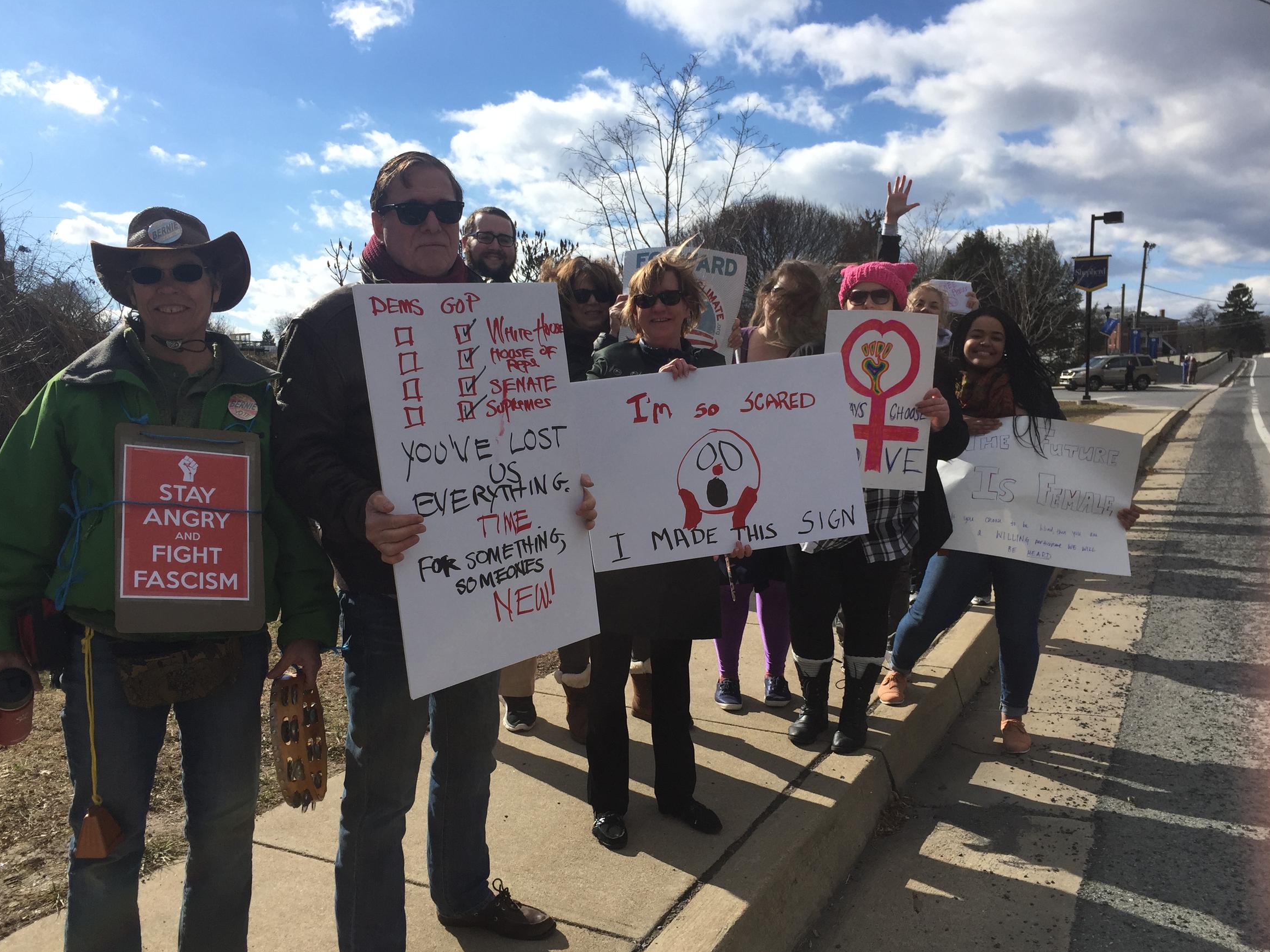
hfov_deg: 60.0
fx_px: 1101
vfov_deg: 46.8
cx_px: 628
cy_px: 490
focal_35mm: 30
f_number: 2.2
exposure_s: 1/3300
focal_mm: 4.15
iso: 32
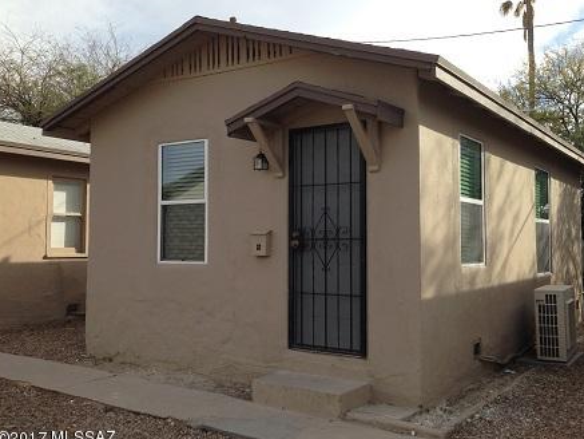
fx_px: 624
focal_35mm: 37
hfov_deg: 50.1
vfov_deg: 38.7
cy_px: 214
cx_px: 317
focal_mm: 4.12
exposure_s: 1/985
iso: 50
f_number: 2.4
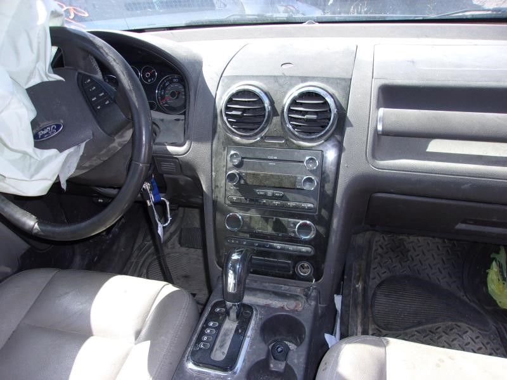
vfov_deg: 51.4
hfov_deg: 65.3
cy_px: 190
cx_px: 254
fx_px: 395
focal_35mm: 27
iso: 80
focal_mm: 4.9
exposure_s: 1/200
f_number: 3
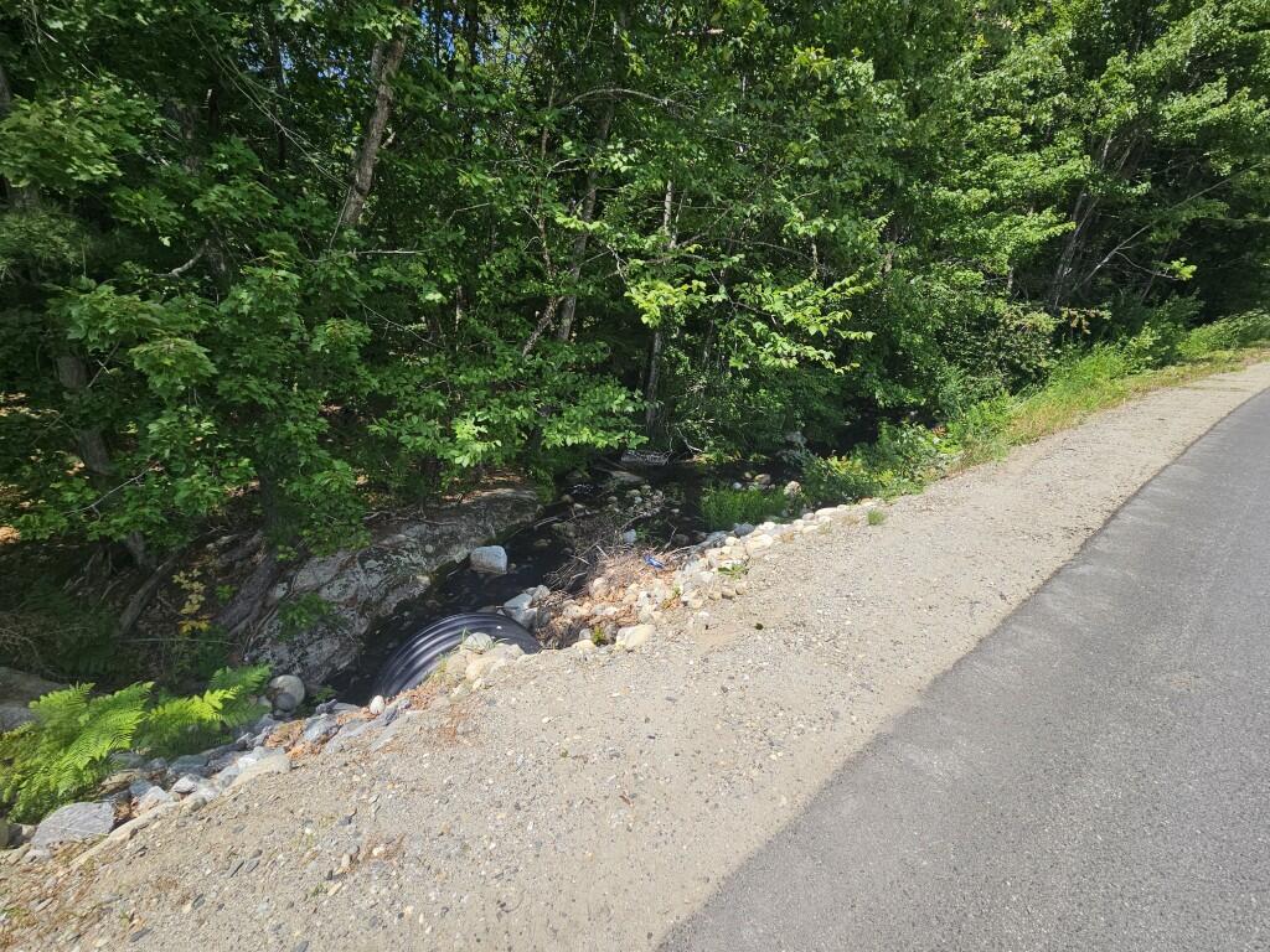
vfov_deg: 89.9
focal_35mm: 13
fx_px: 477
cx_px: 635
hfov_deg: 106.2
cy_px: 476
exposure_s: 1/1567
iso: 50
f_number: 2.2
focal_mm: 2.2
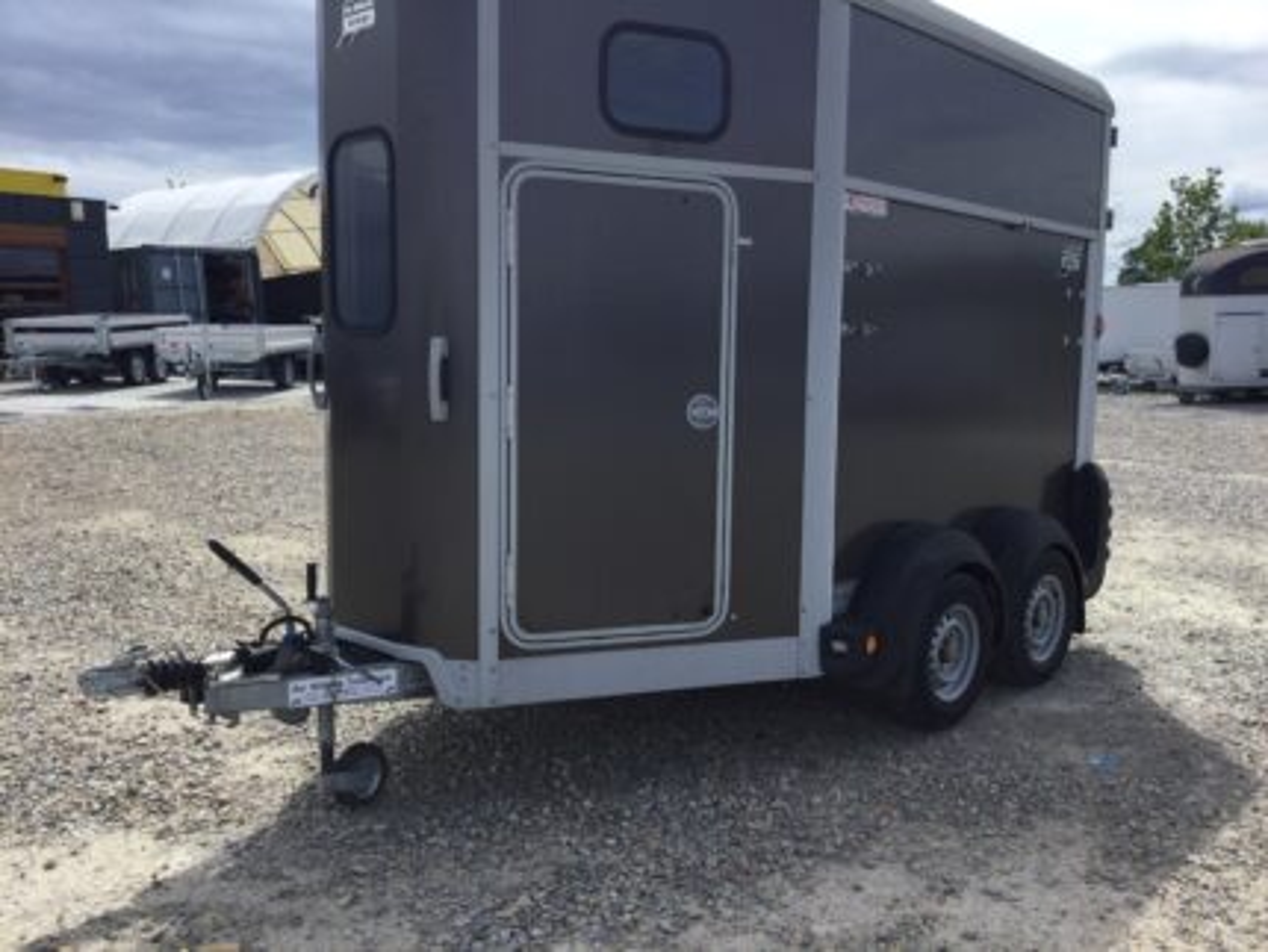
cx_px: 634
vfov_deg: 45.5
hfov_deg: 58.3
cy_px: 476
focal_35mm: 31
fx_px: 1136
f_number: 2.4
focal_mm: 3.3
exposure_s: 1/1335
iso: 25
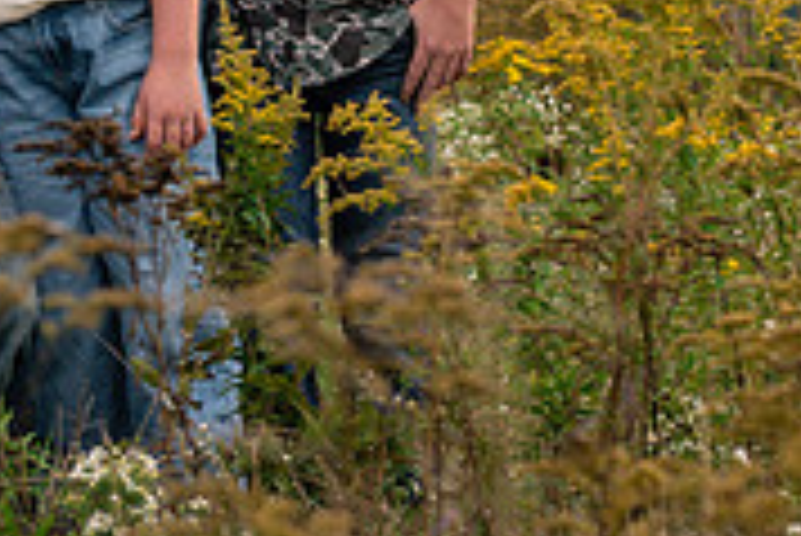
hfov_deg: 7.4
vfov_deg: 4.9
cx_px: 333
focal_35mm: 277
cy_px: -277
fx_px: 6168
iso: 640
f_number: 4.5
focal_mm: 85
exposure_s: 1/320
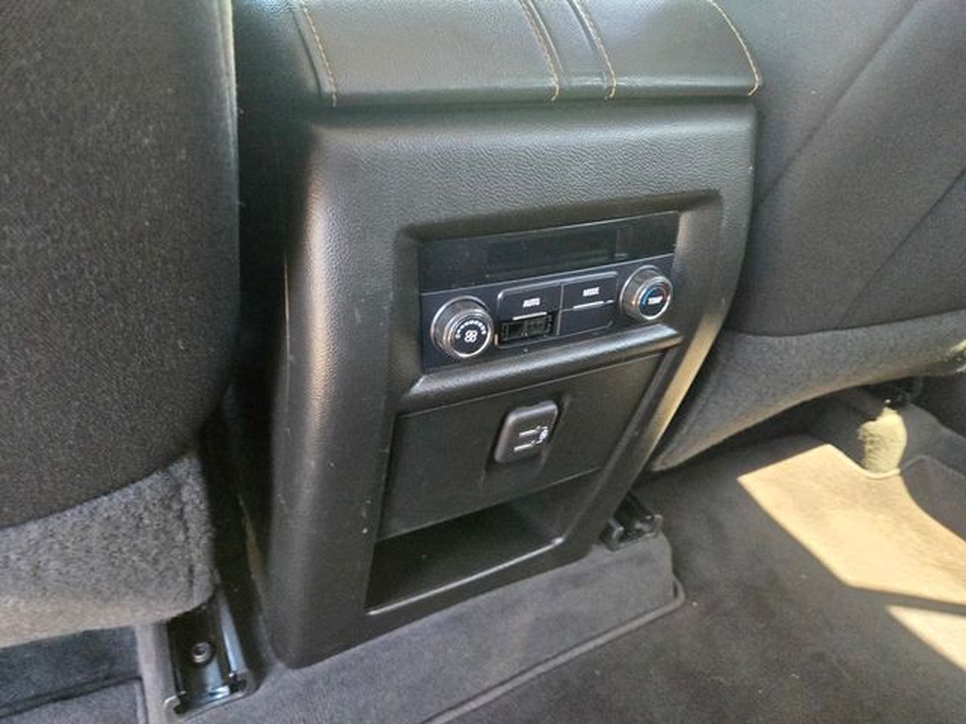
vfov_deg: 58.9
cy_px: 362
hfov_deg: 73.9
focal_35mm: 23
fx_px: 642
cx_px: 483
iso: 1600
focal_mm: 5.4
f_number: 1.8
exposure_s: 1/100
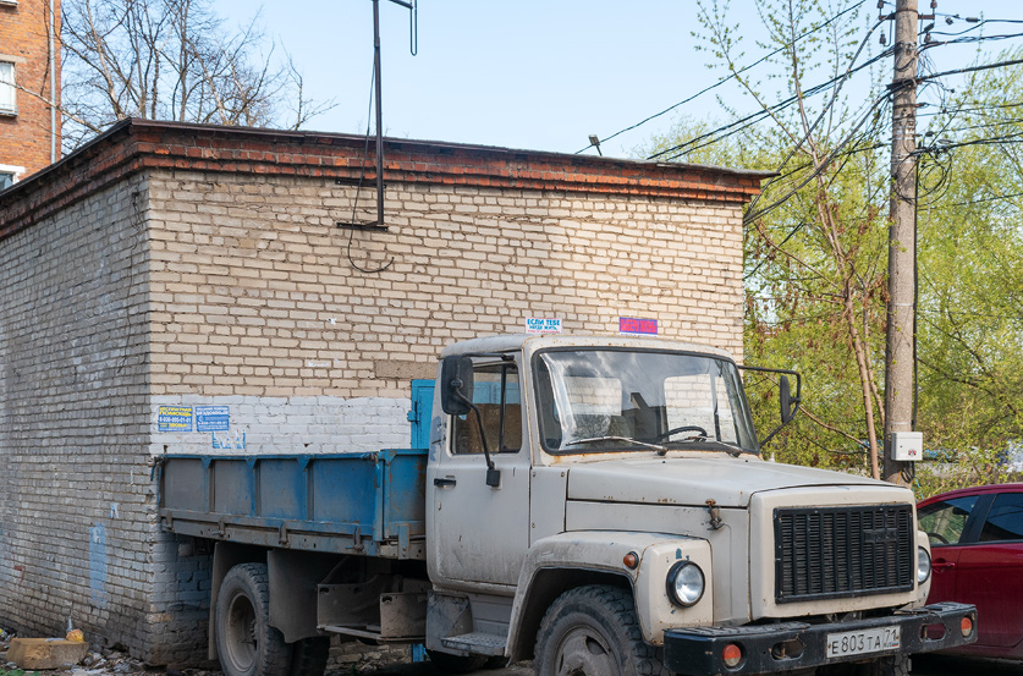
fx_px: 1218
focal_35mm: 43
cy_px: 414
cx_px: 626
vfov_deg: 30.9
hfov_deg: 45.2
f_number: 8
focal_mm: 20
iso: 200
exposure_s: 1/250
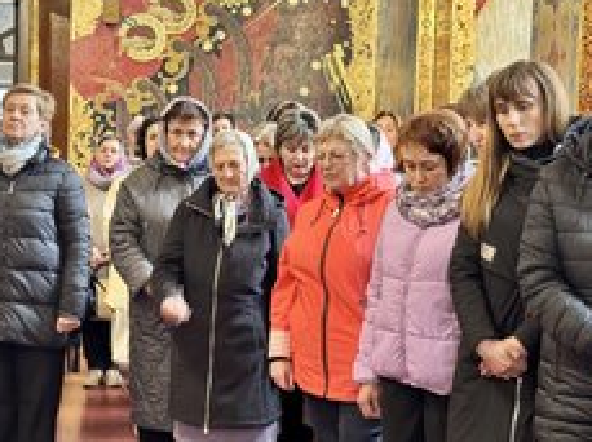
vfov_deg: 17.5
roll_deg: -1.3
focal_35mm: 84
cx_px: 349
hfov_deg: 23.3
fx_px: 1434
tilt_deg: -1.7
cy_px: 233
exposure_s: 1/25
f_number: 1.78
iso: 640
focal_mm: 6.76
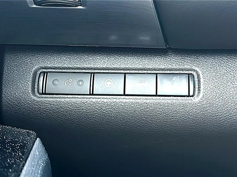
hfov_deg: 38.9
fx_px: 335
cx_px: 118
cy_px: 88
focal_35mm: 49
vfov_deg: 29.7
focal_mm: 6.86
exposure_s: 1/40
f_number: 1.78
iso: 500
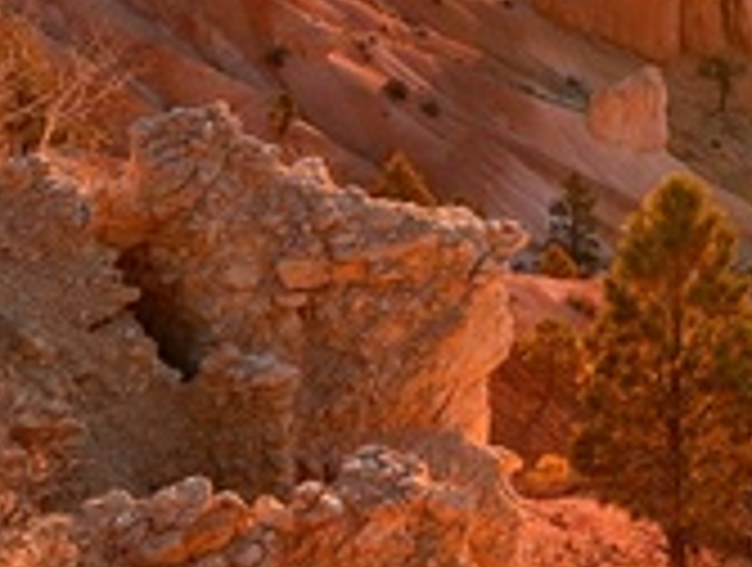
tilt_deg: -13.3
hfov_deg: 20.2
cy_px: -274
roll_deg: -1.8
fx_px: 1894
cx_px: 1027
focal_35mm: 87
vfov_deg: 15.7
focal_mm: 5.7
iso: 50
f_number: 1.5
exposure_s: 1/572
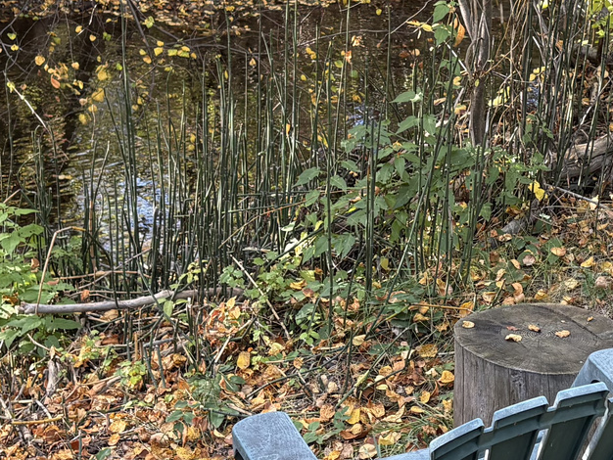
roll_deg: -3.0
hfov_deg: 22.7
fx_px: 1506
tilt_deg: -21.3
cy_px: 162
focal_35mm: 85
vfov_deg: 17.3
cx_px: 479
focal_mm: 5.96
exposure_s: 1/121
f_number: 1.6
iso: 125
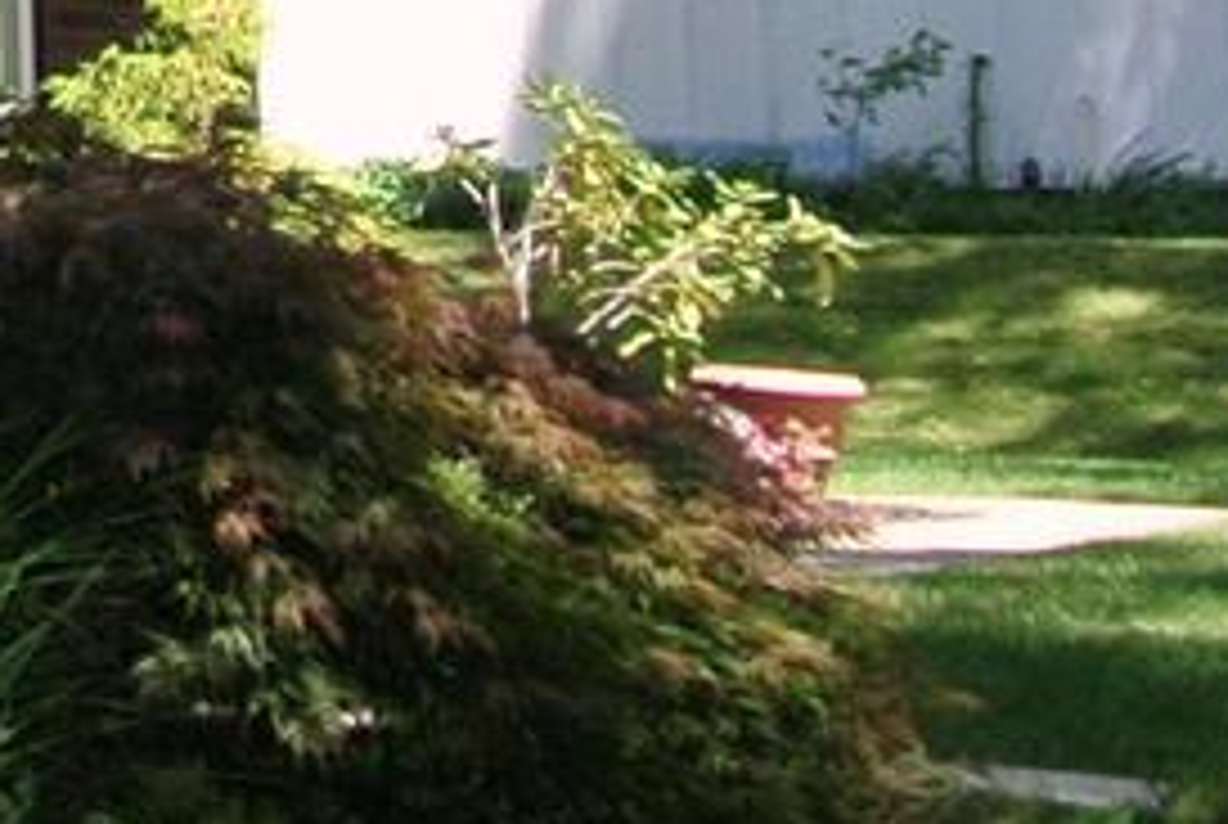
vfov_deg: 5.6
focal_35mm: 240
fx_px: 8200
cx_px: -2523
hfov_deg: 7.5
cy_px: -901
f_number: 4
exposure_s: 1/320
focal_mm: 12.2
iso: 100
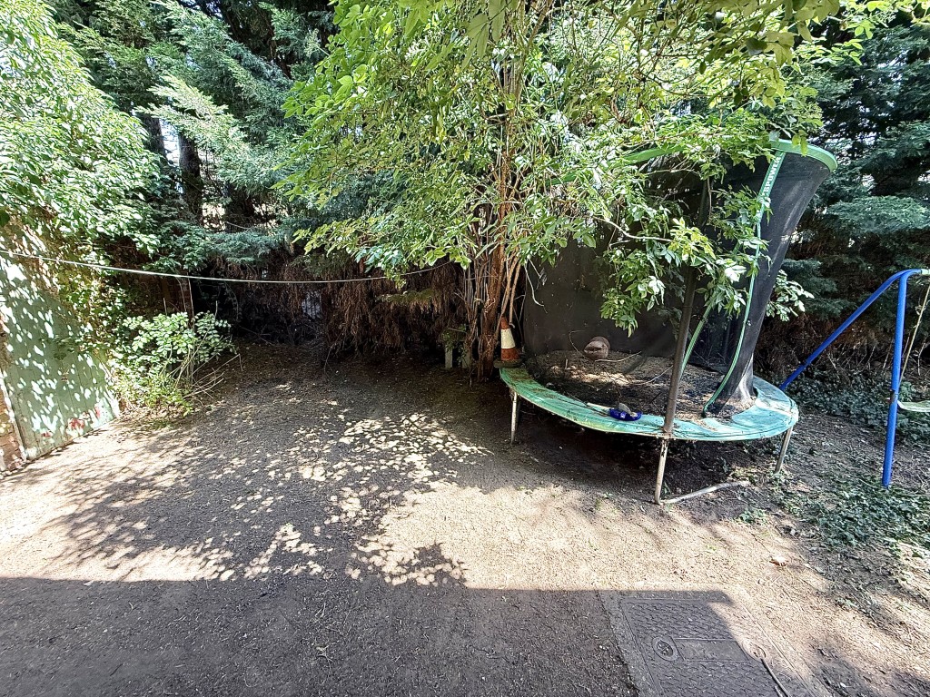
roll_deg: -2.3
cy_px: 348
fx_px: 376
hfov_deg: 102.1
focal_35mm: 14
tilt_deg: -14.6
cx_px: 465
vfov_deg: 85.7
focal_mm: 2.22
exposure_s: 1/99
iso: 320
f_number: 2.2
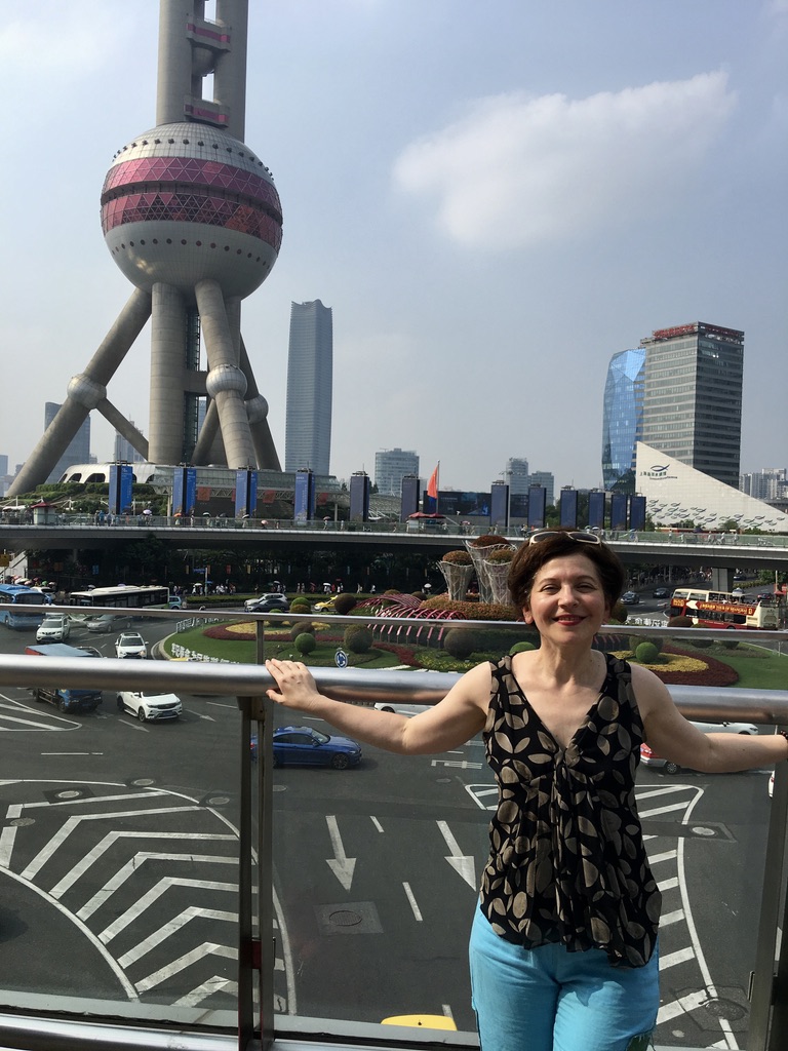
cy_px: 526
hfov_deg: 48.2
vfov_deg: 61.7
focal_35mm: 29
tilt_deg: -0.3
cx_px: 394
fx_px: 880
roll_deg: -1.6
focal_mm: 4.15
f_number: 2.2
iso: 25
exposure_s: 1/1748
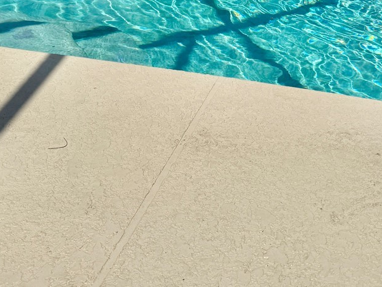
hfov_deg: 31.0
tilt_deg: -16.3
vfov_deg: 21.8
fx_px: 685
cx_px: 241
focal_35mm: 62
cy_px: -64
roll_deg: -0.5
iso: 80
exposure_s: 1/7937
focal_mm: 6.76
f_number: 1.78
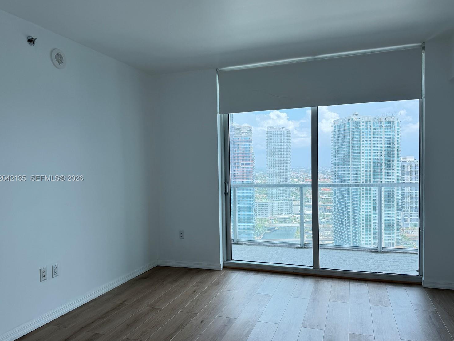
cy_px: 179
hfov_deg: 67.3
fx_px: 341
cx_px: 234
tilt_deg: -2.2
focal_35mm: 26
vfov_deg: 53.0
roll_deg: +1.1
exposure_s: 1/765
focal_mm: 6.76
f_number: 1.78
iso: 100
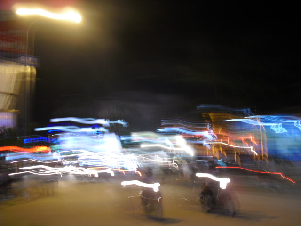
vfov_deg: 39.7
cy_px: 113
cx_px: 150
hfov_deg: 51.4
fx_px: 313
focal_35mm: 36
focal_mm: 6.3
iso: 200
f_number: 3.1
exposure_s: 1/3.33
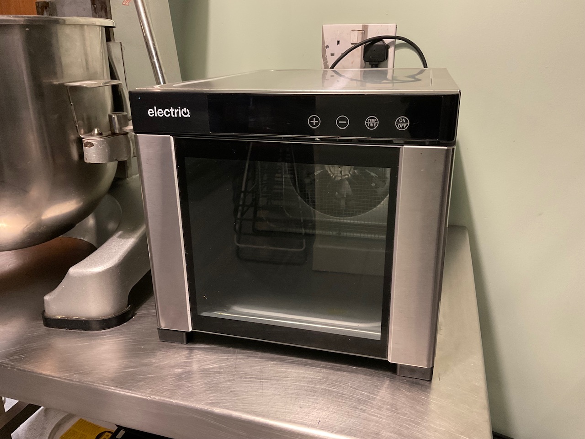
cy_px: 220
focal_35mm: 29
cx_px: 292
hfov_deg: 61.7
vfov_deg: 48.2
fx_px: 490
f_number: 1.8
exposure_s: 1/33
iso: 250
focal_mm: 3
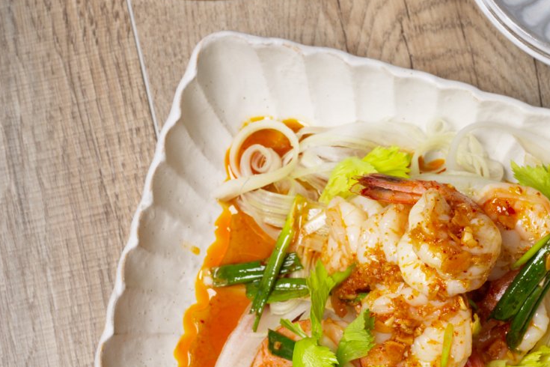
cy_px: 233
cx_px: 370
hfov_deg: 21.8
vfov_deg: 14.7
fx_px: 1421
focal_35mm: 93
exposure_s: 1/500
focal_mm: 57
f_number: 11
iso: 1000
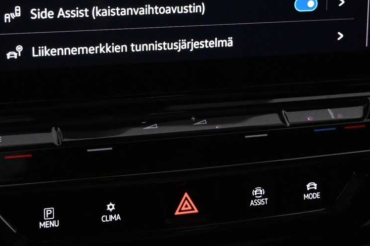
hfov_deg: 37.7
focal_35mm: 52
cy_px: 21
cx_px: 117
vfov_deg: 25.1
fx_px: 534
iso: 4000
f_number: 3.5
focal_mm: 16
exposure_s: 1/125
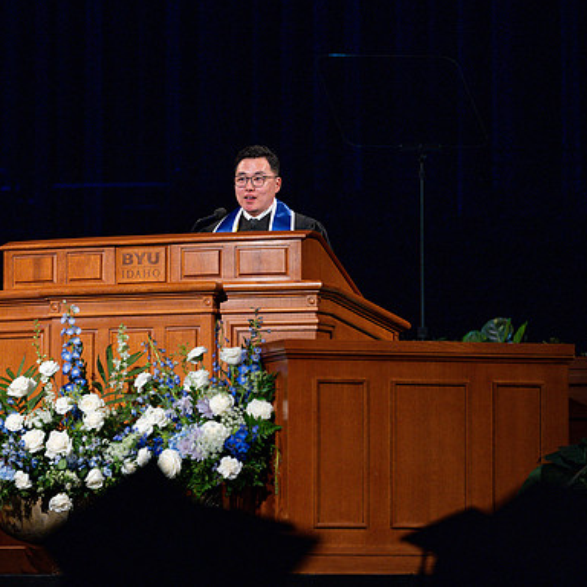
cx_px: 173
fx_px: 3415
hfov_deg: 9.8
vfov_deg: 9.8
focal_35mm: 178
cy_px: 293
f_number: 4
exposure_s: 1/320
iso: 2500
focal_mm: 135
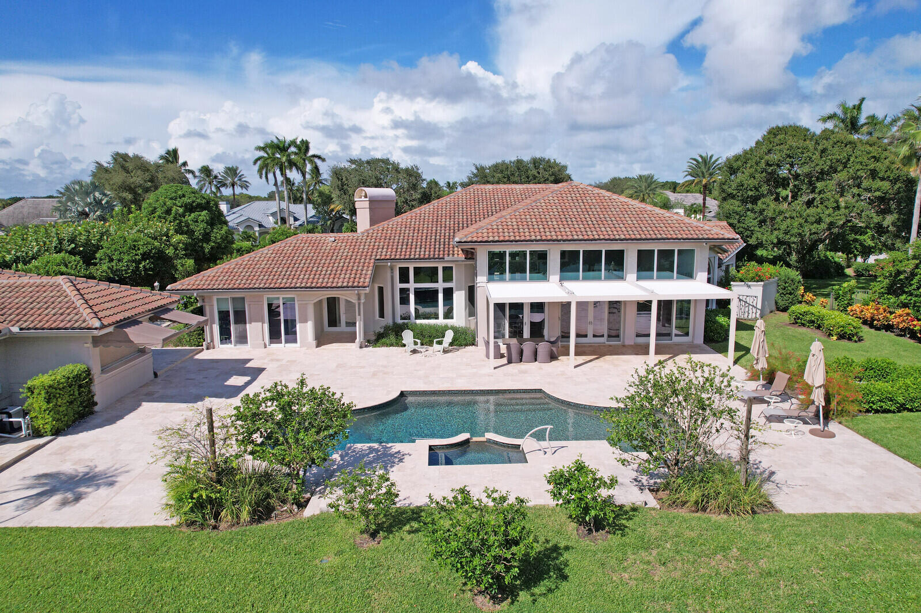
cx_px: 460
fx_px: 563
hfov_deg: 78.6
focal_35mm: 22
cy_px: 306
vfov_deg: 57.2
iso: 140
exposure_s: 1/4000
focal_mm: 8.38
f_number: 2.8
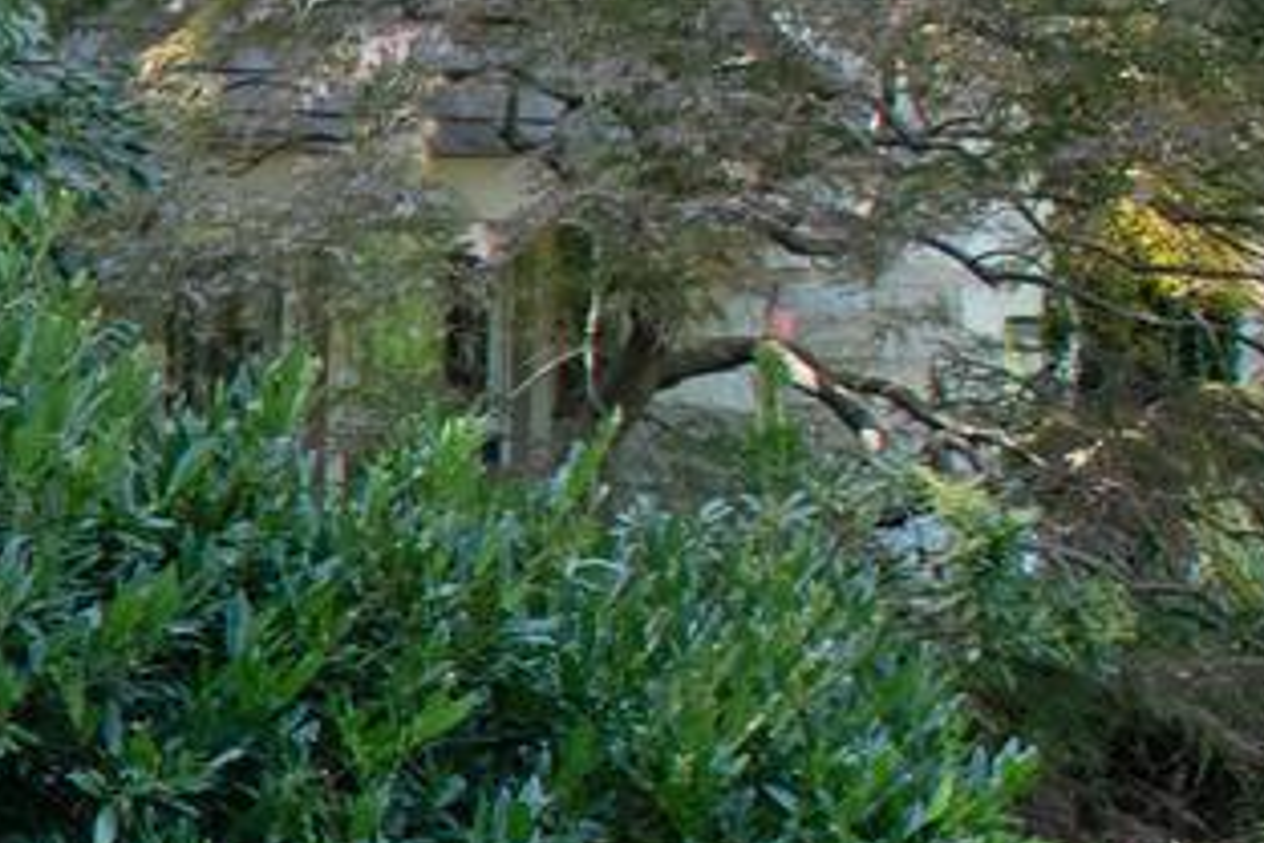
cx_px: -2236
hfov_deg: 8.1
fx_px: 7944
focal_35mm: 226
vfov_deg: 6.0
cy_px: 1076
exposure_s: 1/250
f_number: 4.5
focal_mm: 23
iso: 400
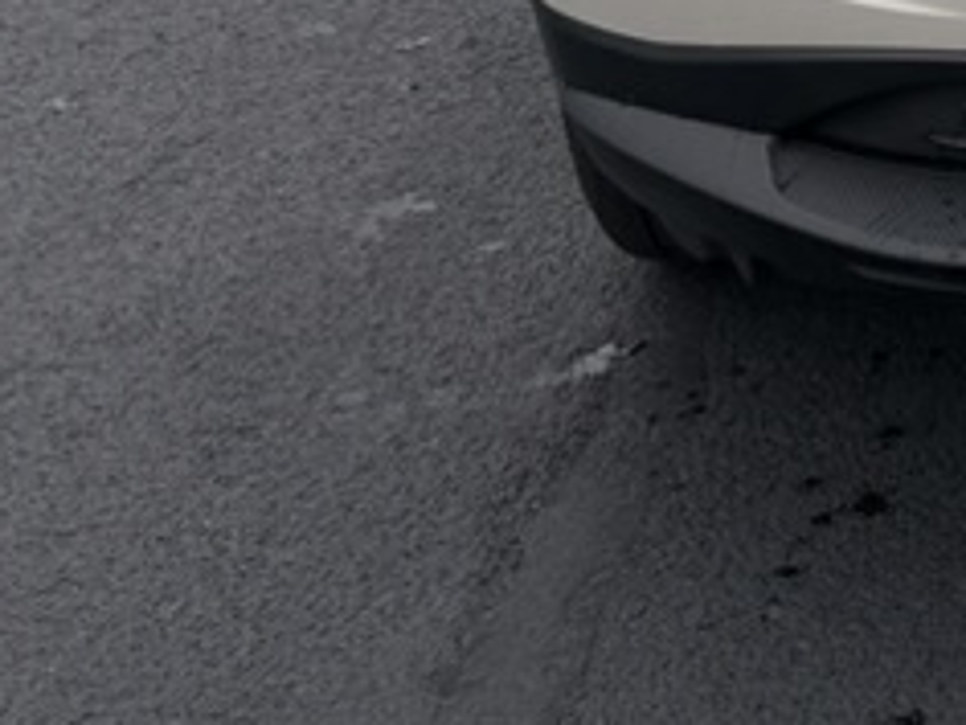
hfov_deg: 16.6
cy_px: -442
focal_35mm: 104
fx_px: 2902
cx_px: 1584
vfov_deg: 13.2
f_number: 1.78
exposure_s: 1/3425
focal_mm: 6.76
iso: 80
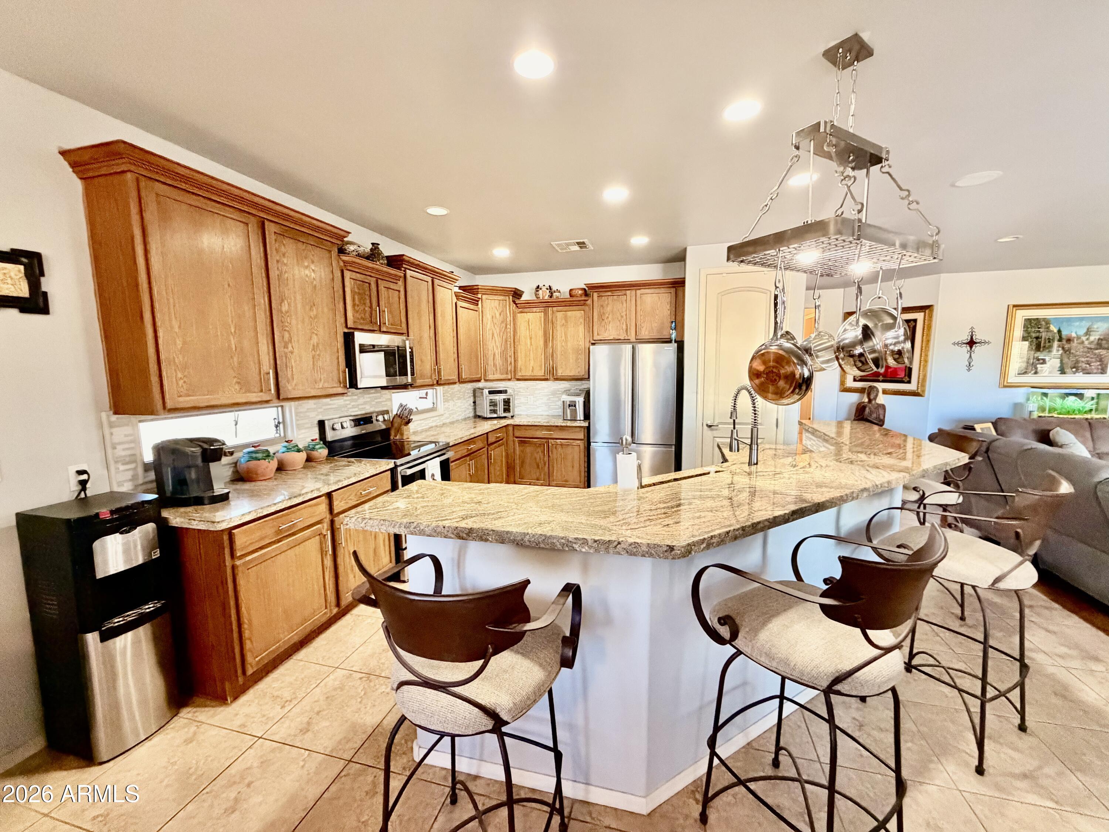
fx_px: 449
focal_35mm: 14
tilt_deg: -7.1
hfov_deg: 102.1
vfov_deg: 85.7
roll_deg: +0.7
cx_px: 554
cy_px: 416
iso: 640
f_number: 2.2
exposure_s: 1/60
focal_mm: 2.22
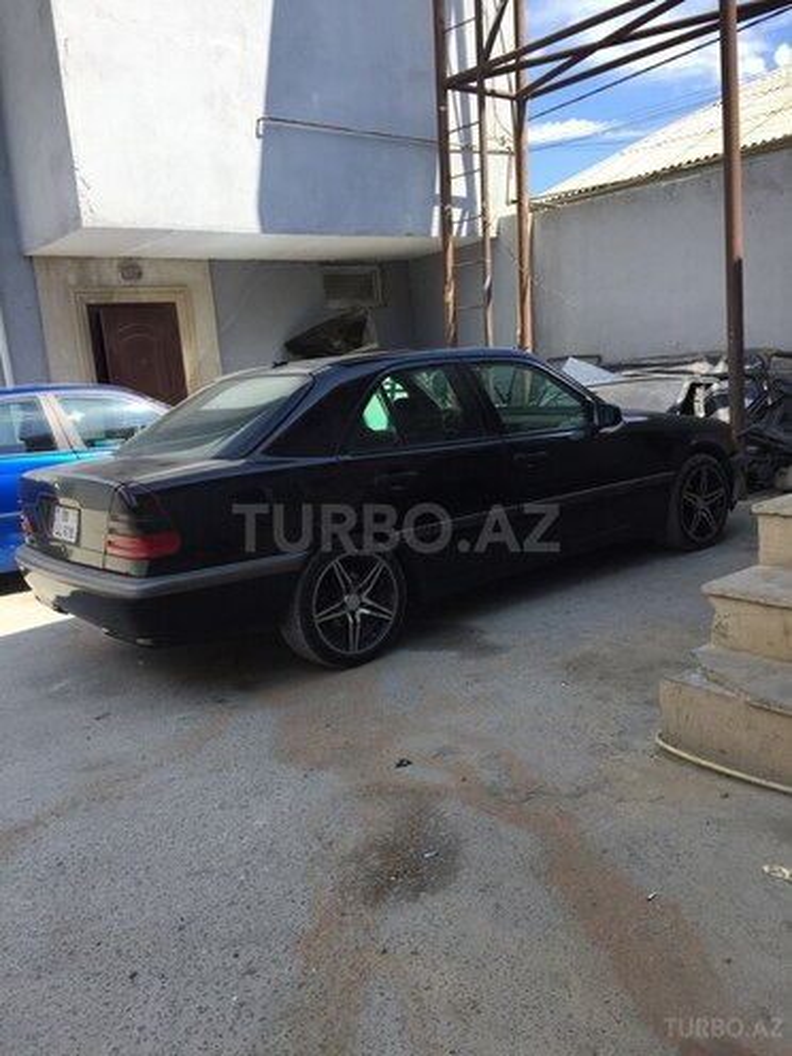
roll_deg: +5.4
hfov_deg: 48.2
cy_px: 528
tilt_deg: -10.2
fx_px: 885
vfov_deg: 61.7
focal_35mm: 29
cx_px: 396
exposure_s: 1/920
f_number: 2.2
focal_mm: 4.15
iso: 32
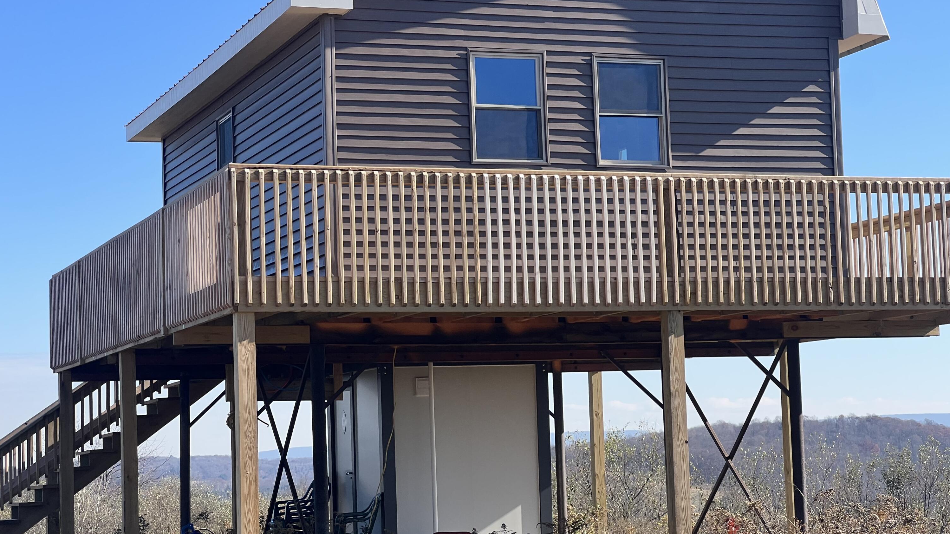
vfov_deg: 14.4
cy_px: 275
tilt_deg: +4.8
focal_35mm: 84
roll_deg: +2.2
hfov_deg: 25.3
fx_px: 2116
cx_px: 475
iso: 32
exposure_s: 1/564
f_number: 2.8
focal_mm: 9
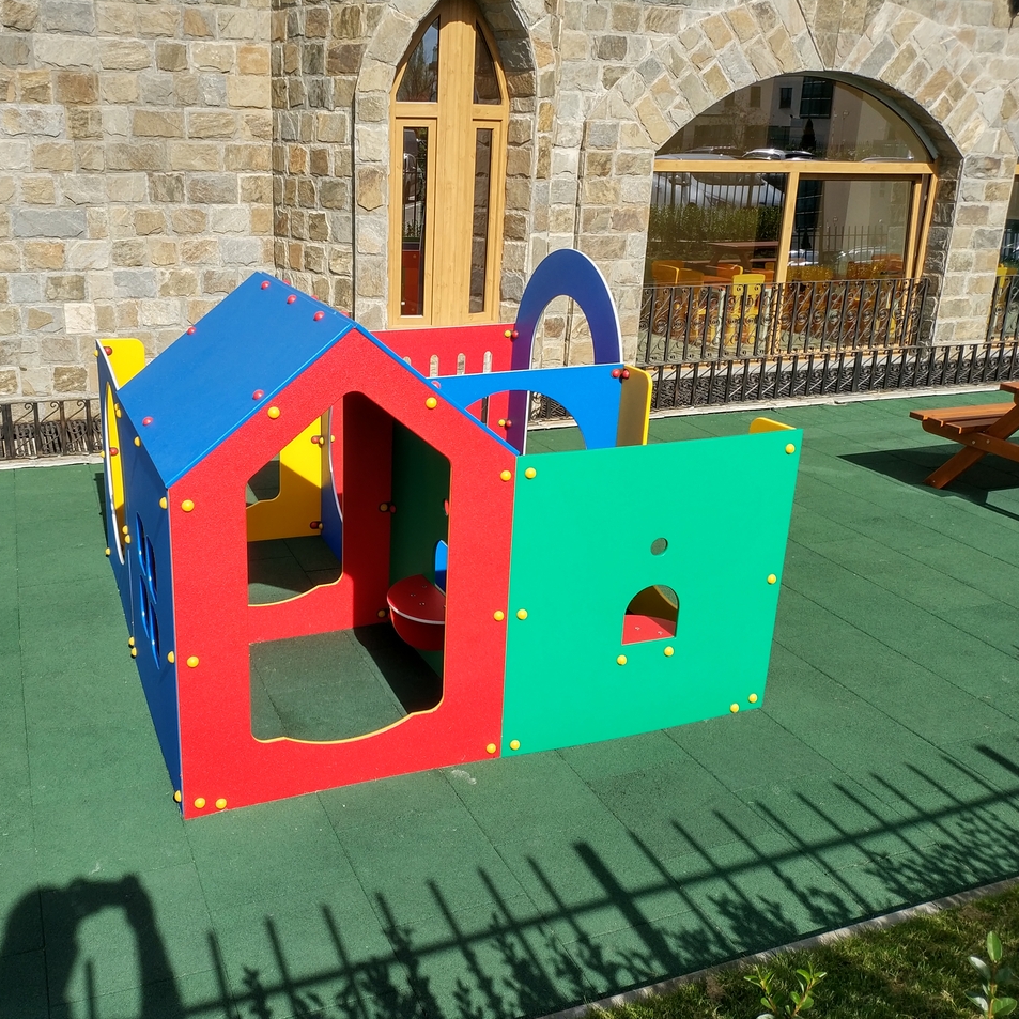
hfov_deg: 43.5
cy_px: 510
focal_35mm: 38
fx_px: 1266
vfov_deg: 43.9
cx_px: 373
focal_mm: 4.5
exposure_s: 1/1376
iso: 100
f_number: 2
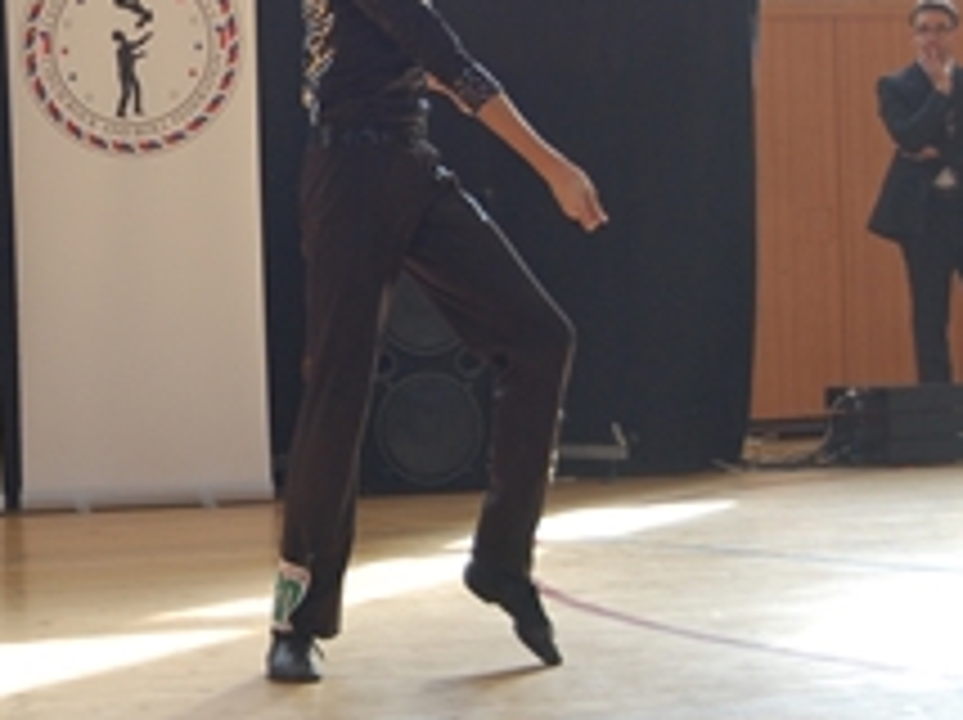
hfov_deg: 15.2
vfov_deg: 11.5
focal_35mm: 128
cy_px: 184
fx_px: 3557
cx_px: 40
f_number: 5.6
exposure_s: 1/125
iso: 400
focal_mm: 38
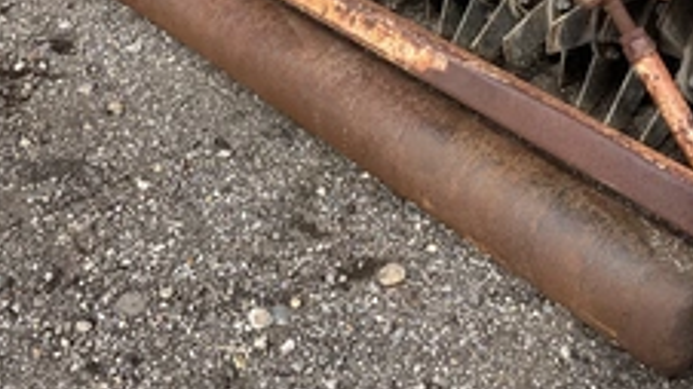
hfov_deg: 37.2
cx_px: 371
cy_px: 55
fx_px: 1029
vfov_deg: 21.1
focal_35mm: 56
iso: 25
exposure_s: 1/635
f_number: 1.8
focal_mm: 3
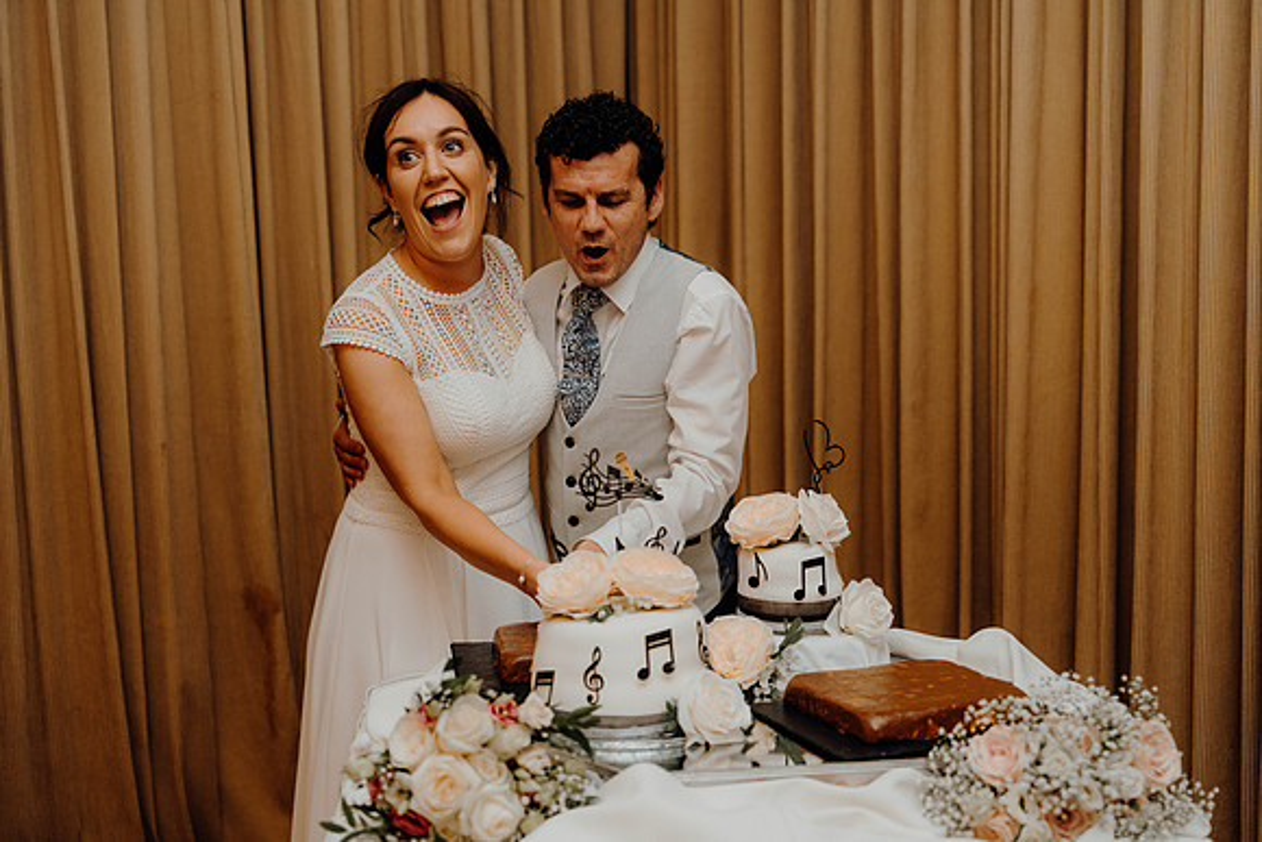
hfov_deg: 39.6
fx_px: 1753
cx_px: 631
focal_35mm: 50
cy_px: 421
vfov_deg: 27.0
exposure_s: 1/200
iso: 1250
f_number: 2.8
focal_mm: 50
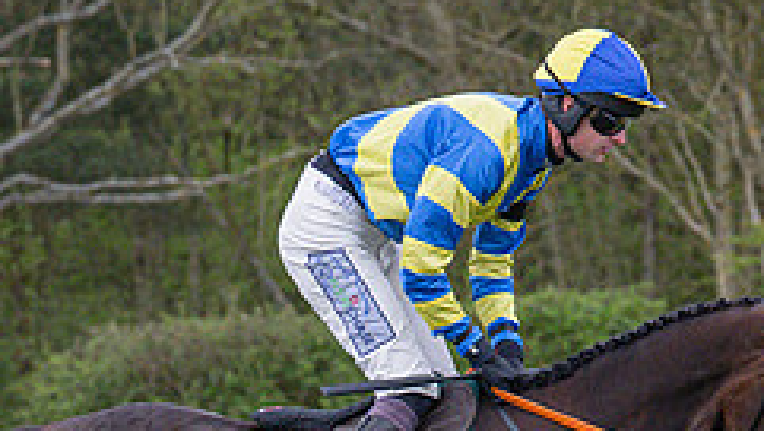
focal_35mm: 539
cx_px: 433
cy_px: 467
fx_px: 10928
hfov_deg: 4.0
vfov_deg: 2.3
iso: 1600
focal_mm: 110
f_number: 4
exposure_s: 1/1000
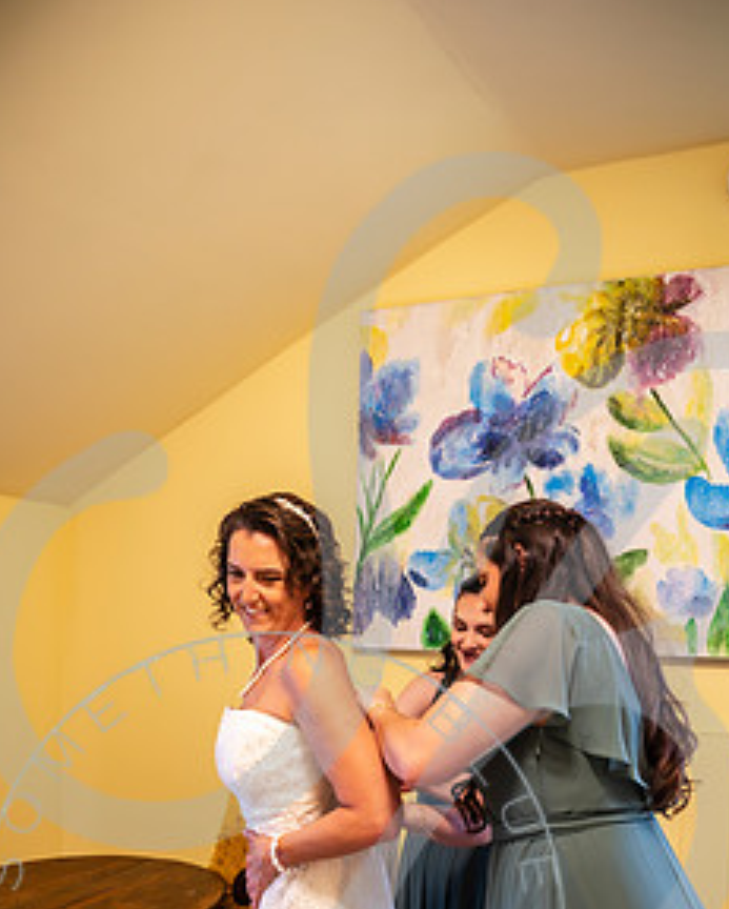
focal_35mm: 41
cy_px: 685
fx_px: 1104
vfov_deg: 43.3
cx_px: 413
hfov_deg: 36.5
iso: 1600
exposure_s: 1/160
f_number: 2.8
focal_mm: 28
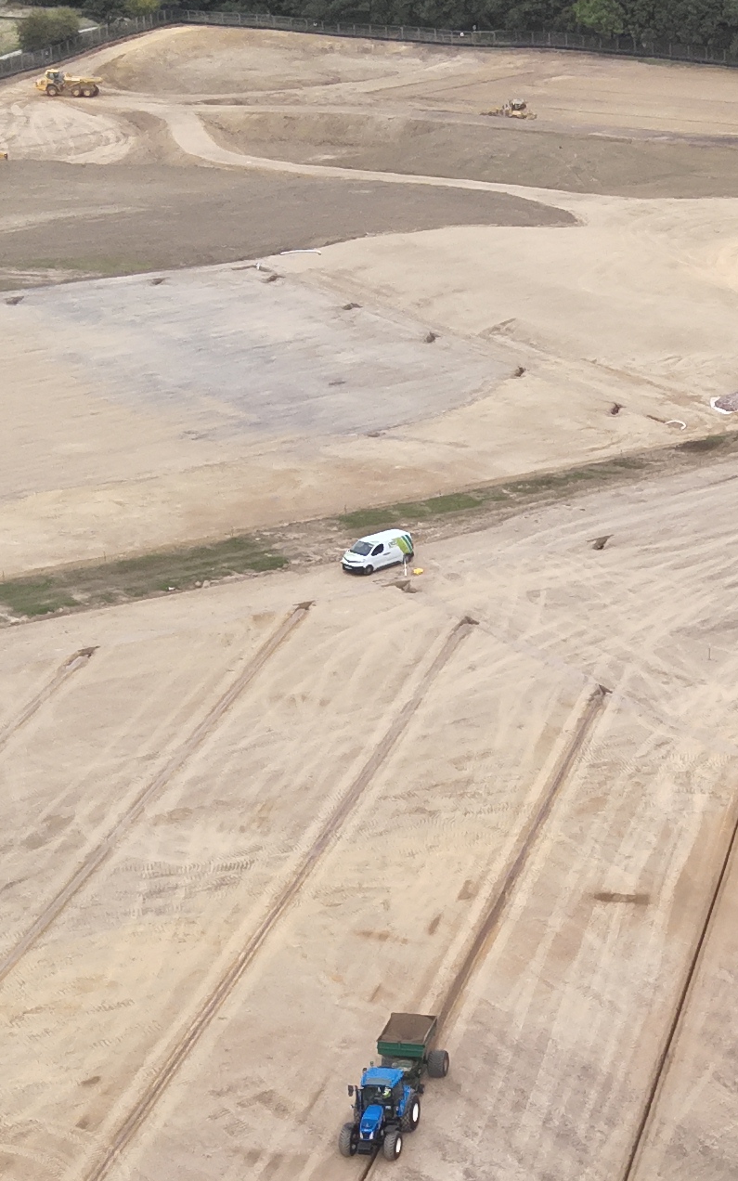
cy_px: 872
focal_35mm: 80
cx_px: 750
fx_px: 2574
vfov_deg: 25.6
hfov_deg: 16.0
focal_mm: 4.4
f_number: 2.8
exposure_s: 1/1000
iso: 400
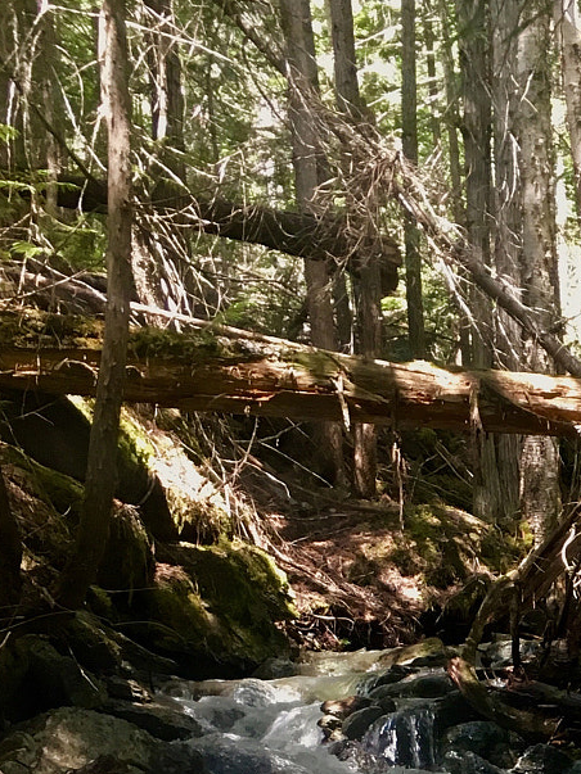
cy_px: 964
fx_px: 1724
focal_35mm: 77
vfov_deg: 23.0
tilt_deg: -5.8
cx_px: 641
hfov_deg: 18.4
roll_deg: +1.6
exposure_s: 1/18
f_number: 2.2
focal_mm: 4.15
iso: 25
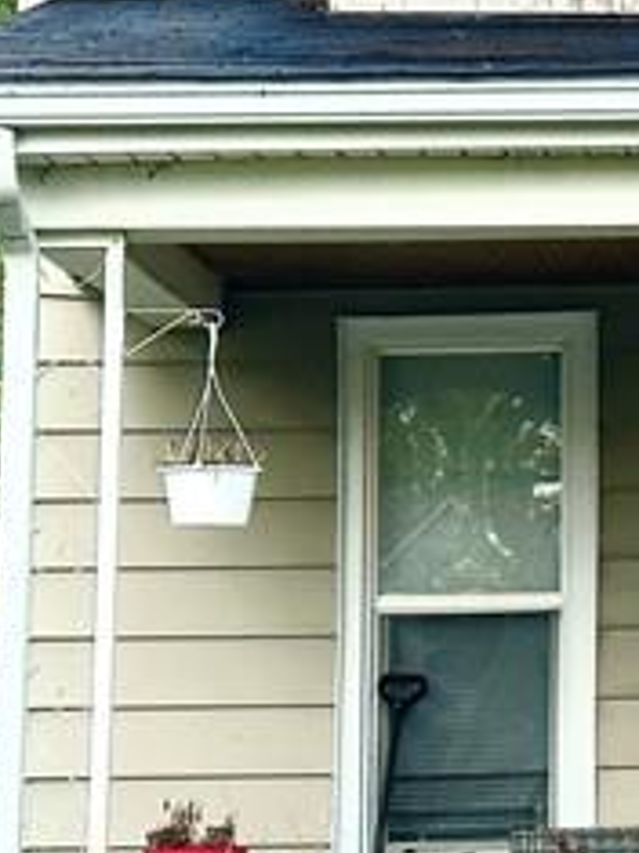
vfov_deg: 9.5
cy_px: 185
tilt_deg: +6.5
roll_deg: +0.2
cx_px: 1144
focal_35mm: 209
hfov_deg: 6.9
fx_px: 5149
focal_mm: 6.86
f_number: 1.78
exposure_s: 1/1517
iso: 64
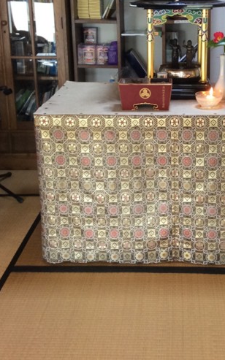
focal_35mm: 55
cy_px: 115
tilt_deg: -15.0
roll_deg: +1.0
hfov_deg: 23.3
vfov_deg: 36.4
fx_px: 540
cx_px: 171
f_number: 2.4
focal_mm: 3.3
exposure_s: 1/24
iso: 64
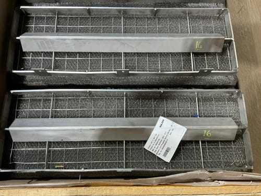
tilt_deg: -75.4
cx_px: 130
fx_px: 211
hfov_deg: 63.4
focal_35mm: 28
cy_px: 98
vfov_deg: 49.7
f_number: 1.8
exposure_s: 1/50
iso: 100
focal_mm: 3
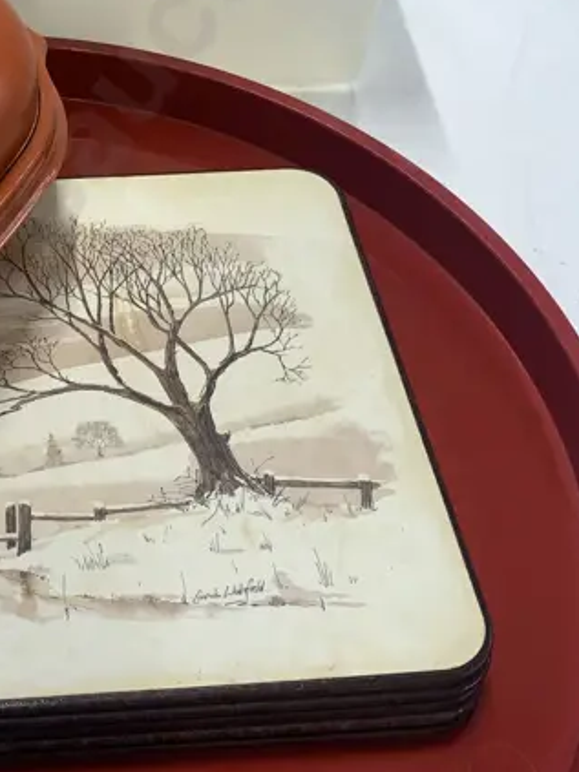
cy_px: 217
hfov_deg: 22.6
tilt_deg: -44.9
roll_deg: -2.1
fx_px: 1406
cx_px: 35
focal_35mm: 63
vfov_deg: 30.3
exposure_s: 1/100
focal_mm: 4.25
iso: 80
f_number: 1.8
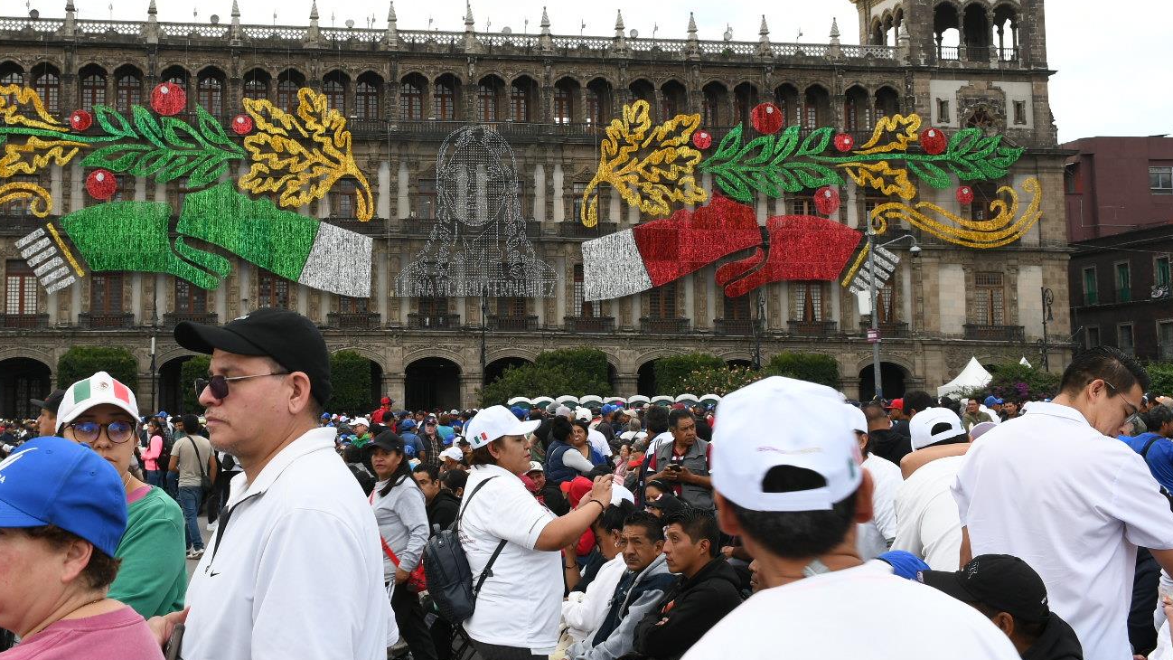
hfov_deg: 40.4
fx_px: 1586
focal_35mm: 51
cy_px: 206
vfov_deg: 23.4
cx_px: 463
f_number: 9
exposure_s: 1/125
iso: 200
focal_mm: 26
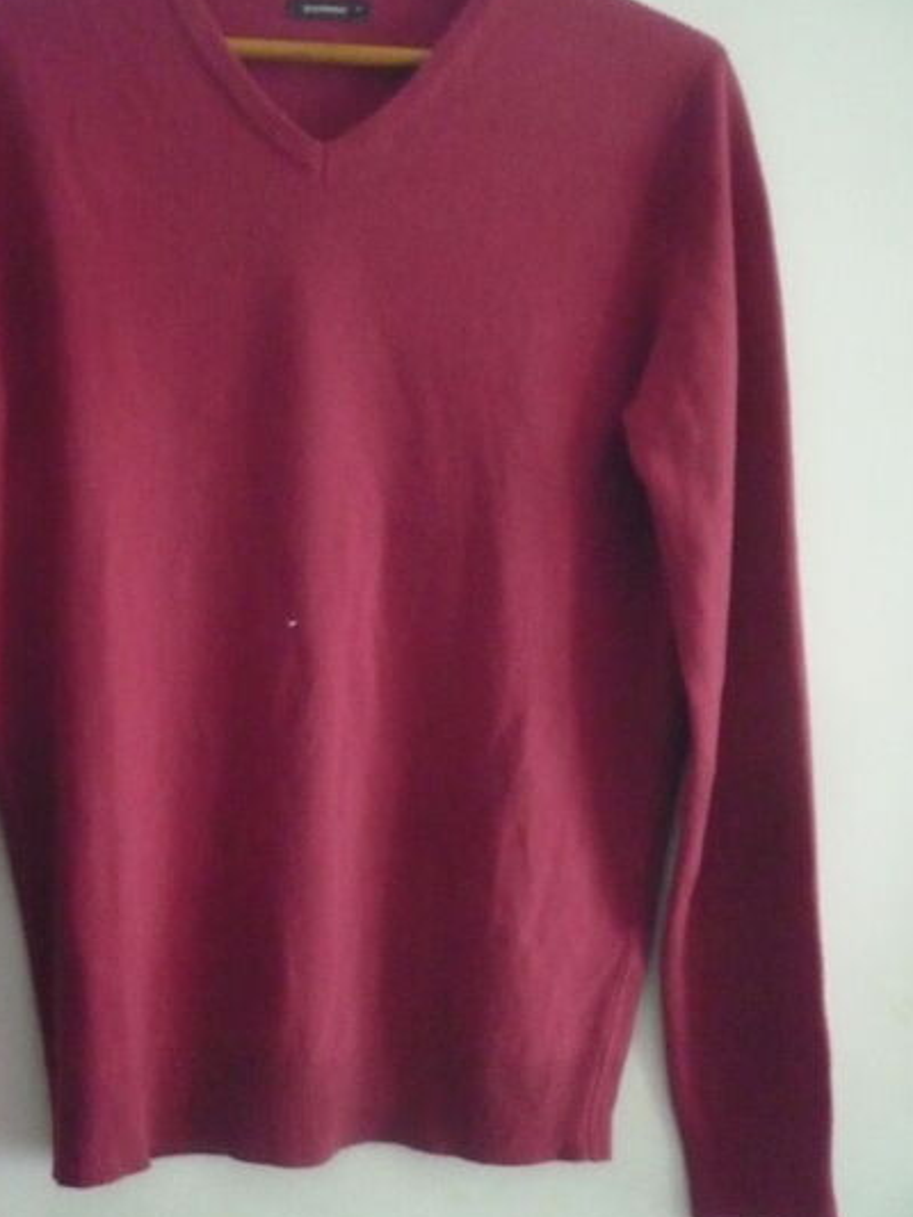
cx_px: 374
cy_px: 610
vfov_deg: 44.8
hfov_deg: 34.3
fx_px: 1476
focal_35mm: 42
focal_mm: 5.8
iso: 800
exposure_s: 1/13
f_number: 2.8
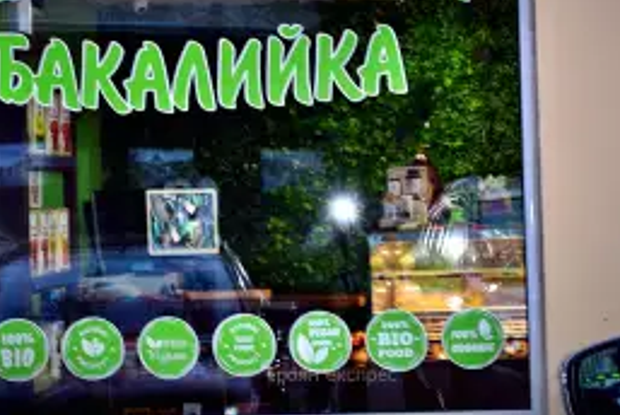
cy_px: 122
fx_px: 1931
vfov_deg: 12.2
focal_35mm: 112
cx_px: 299
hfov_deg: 18.2
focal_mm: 48
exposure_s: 1/20
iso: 250
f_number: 5.3
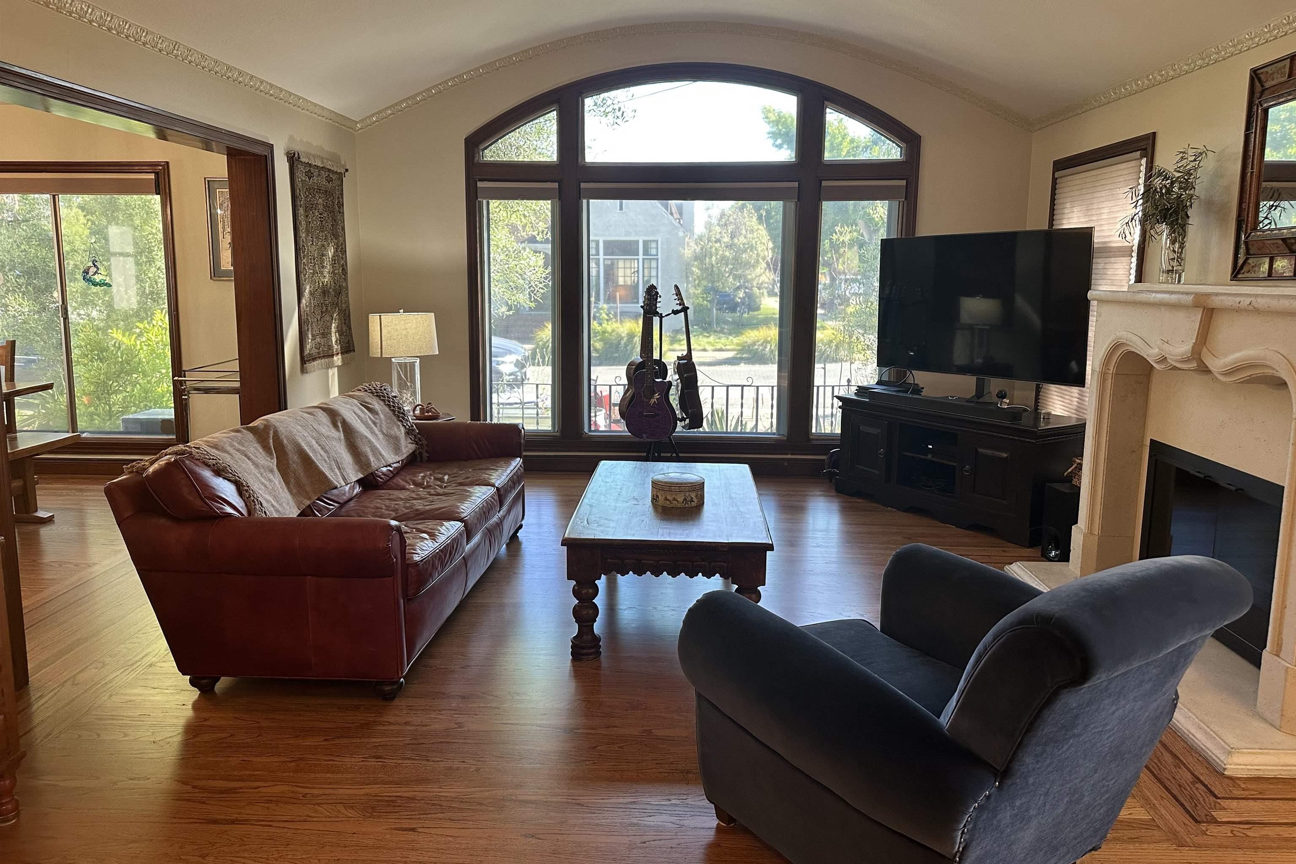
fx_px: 900
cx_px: 649
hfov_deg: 71.5
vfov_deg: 51.3
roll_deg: -0.1
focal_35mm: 25
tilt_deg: -7.9
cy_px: 405
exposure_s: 1/120
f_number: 1.78
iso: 200
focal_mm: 6.86
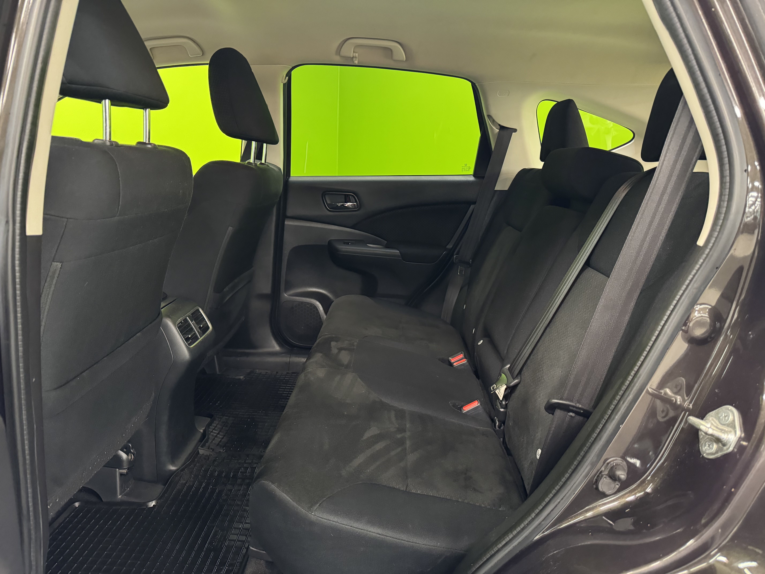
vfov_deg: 56.8
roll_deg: -1.7
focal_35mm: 24
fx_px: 530
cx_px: 382
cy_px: 287
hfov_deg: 71.6
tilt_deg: -12.2
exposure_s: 1/33
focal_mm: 6.76
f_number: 1.78
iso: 800
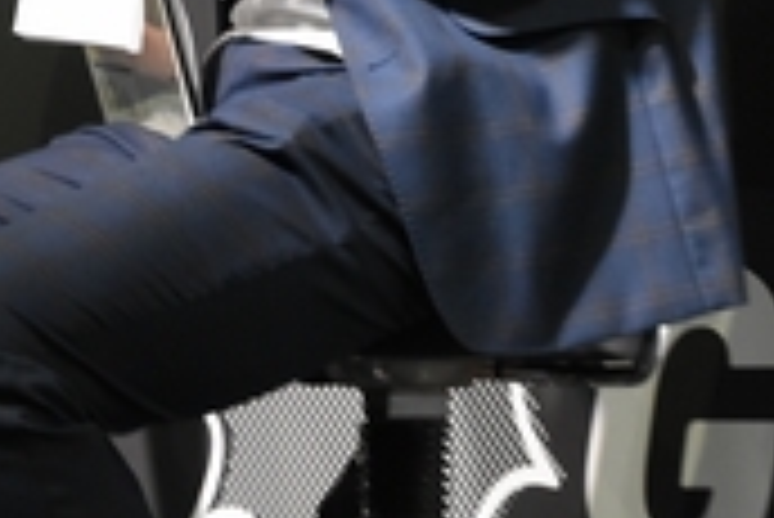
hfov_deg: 13.4
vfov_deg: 8.9
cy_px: -230
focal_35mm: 152
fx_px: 3271
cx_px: 63
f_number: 5.6
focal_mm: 34
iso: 2000
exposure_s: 1/60
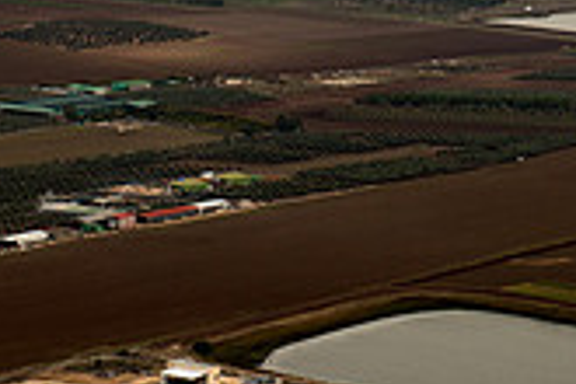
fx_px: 3088
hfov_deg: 10.6
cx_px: 482
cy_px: -246
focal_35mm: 193
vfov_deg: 7.0
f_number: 3.5
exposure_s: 1/800
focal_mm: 55
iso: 100
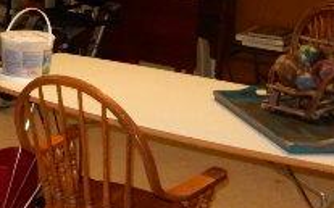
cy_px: -32
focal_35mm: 82
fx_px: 746
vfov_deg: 15.4
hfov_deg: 22.9
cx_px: -79
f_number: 3.7
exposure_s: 1/30
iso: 360
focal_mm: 4.5
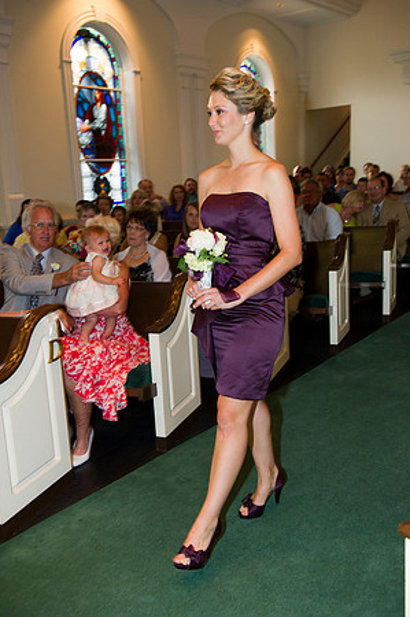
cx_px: 205
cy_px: 308
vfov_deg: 54.5
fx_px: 599
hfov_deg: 37.8
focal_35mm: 35
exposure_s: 1/60
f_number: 3.5
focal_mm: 35
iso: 1600
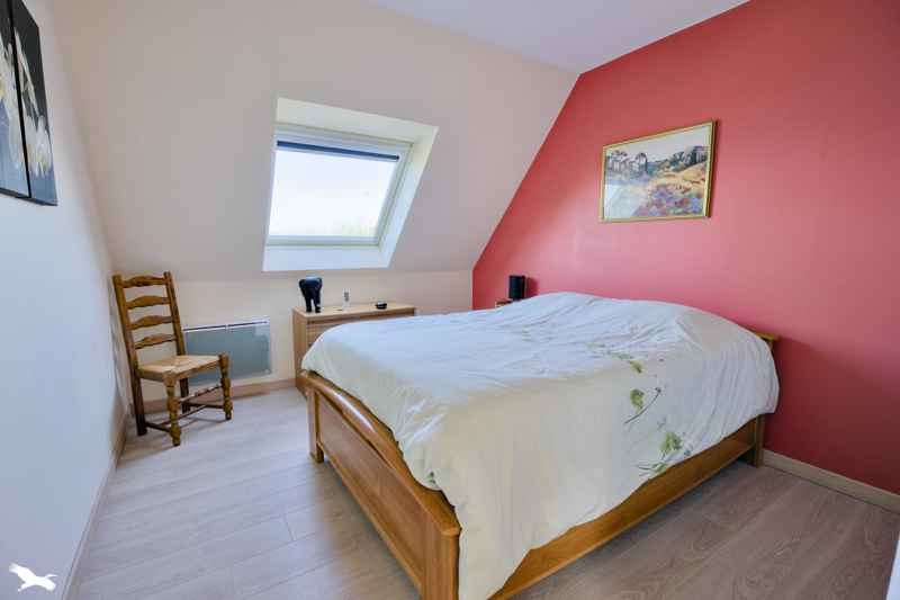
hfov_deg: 96.7
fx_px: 400
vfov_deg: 73.7
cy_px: 300
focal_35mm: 16
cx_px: 450
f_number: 8
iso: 800
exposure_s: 1/320
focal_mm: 16
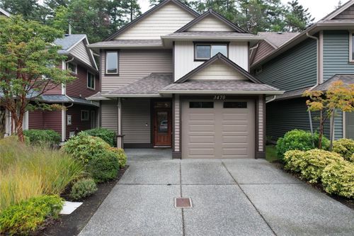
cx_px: 177
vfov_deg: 57.2
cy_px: 118
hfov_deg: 78.6
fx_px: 216
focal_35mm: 22
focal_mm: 8.38
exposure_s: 1/250
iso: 130
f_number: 2.8
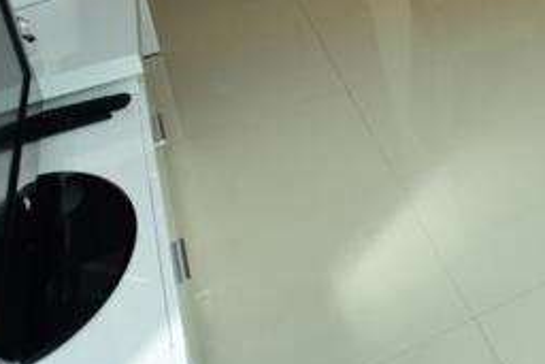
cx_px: 949
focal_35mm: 59
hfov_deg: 22.4
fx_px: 894
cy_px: -170
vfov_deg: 20.1
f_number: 4
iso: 500
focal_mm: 14
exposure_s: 1/100
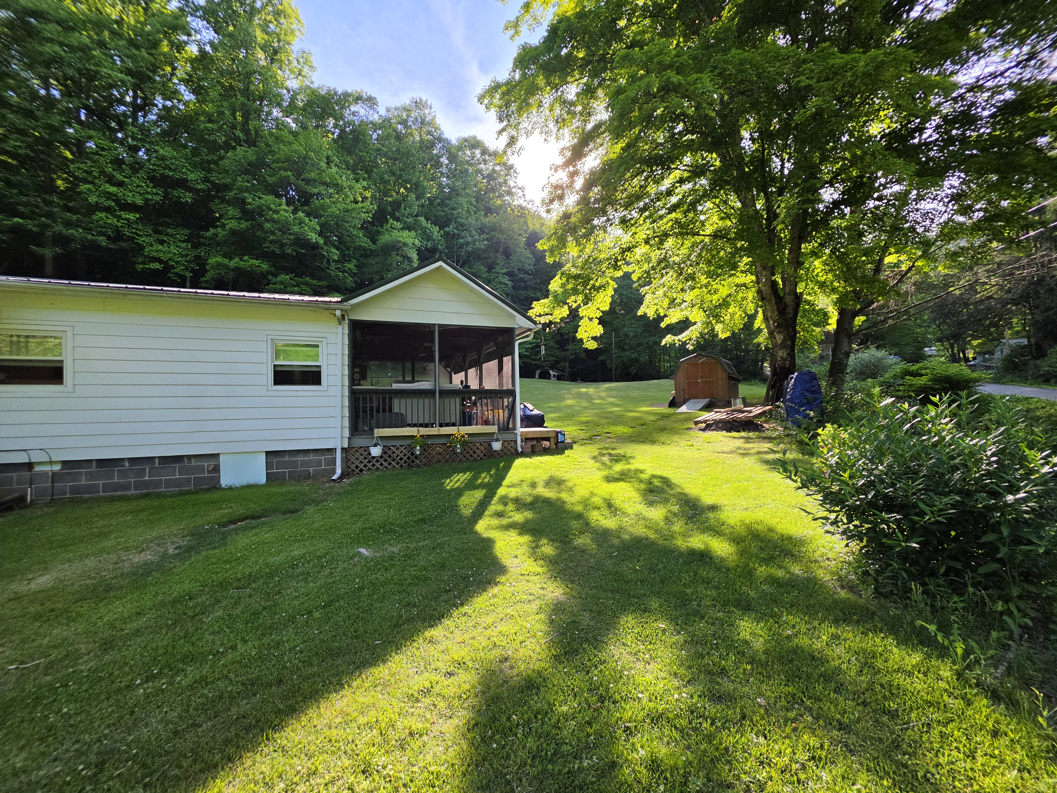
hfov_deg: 106.2
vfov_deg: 89.9
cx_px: 528
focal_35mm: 13
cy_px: 396
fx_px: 397
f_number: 1.9
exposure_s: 1/2000
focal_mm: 2.2
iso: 100
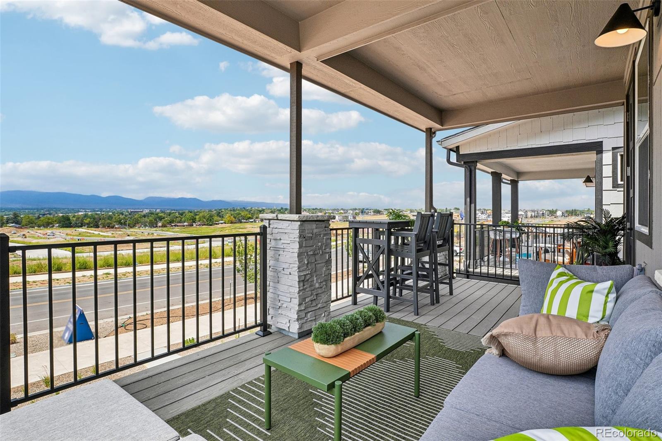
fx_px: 303
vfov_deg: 72.0
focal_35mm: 16
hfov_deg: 95.0
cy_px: 220
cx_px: 331
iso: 100
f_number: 8
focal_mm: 11
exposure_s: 1/250
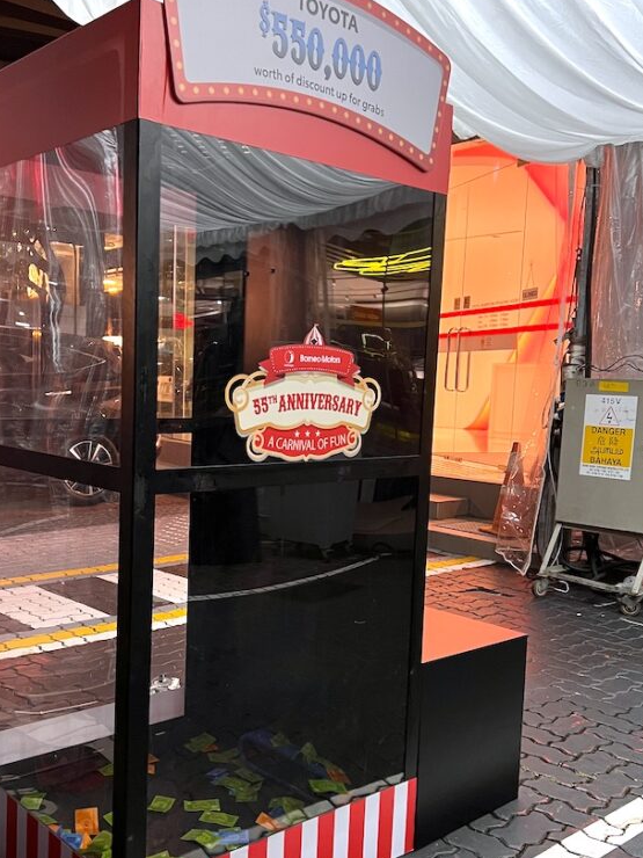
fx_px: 892
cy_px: 466
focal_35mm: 36
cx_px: 253
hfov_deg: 39.5
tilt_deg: -5.7
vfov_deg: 51.3
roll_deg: -1.7
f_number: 1.5
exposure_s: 1/34
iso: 400
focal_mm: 5.7
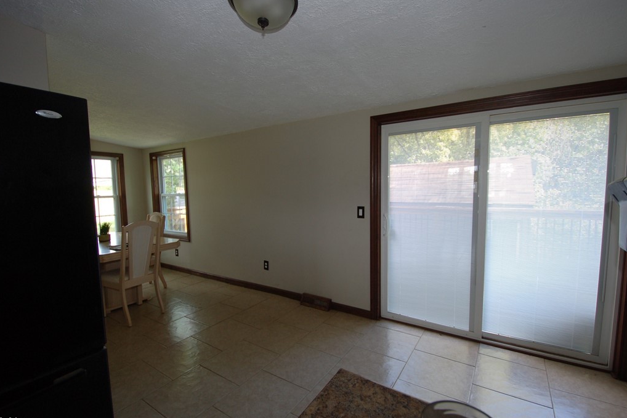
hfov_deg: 96.7
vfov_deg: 73.8
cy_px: 210
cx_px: 309
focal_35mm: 16
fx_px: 279
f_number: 4
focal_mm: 10
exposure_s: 1/60
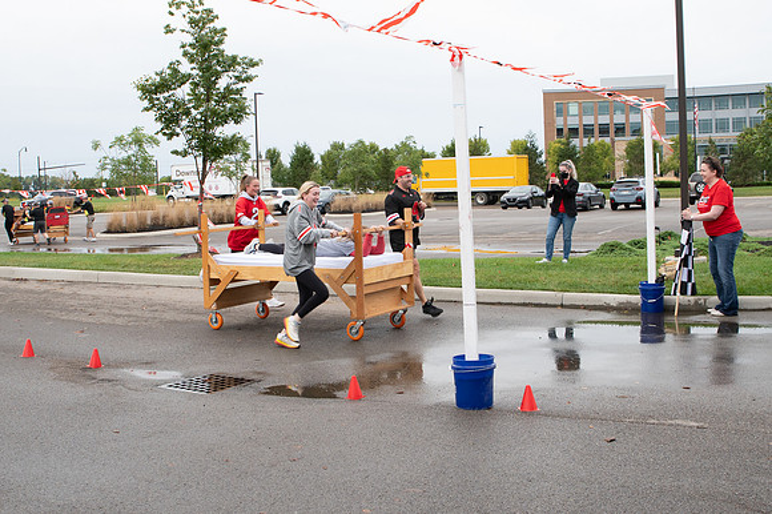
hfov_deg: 46.2
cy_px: 244
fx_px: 905
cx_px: 365
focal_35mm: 42
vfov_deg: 31.7
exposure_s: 1/320
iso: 640
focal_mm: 24
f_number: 7.1
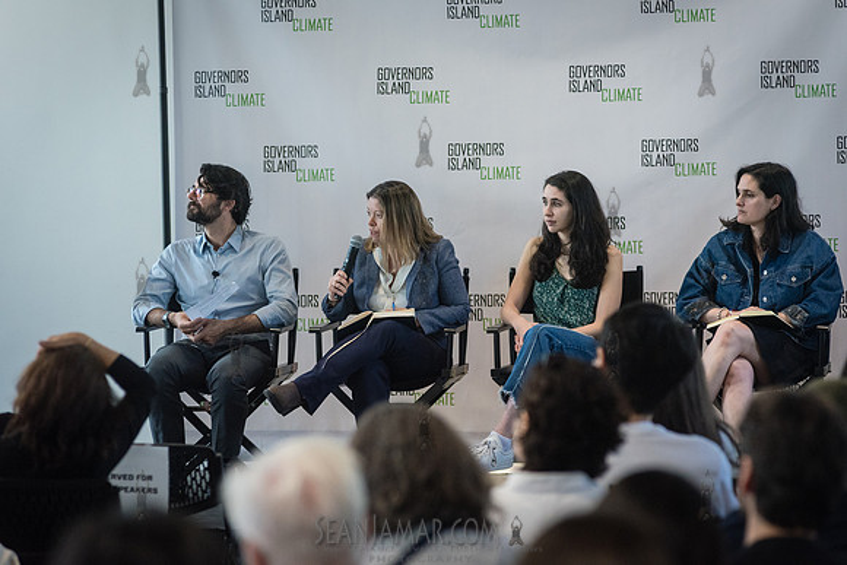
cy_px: 282
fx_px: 3412
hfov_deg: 14.2
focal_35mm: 145
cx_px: 424
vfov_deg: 9.5
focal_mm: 145
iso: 4000
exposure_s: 1/320
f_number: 4
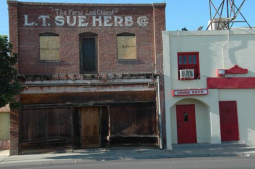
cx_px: 128
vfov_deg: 26.5
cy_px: 84
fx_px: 361
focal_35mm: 51
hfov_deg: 38.9
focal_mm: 34
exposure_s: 1/250
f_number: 8
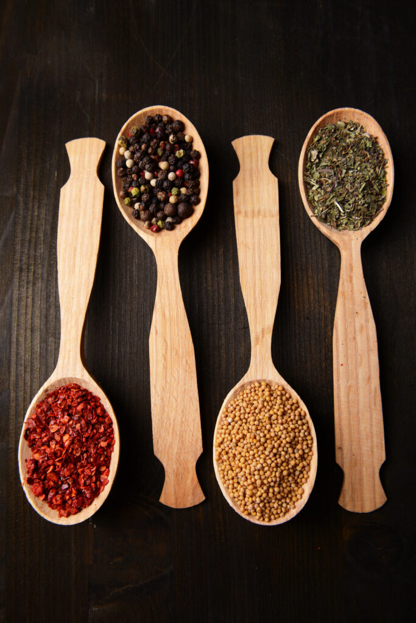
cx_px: 208
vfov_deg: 60.3
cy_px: 312
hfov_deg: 42.3
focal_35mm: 31
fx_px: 537
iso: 160
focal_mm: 31
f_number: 10
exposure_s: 1/160
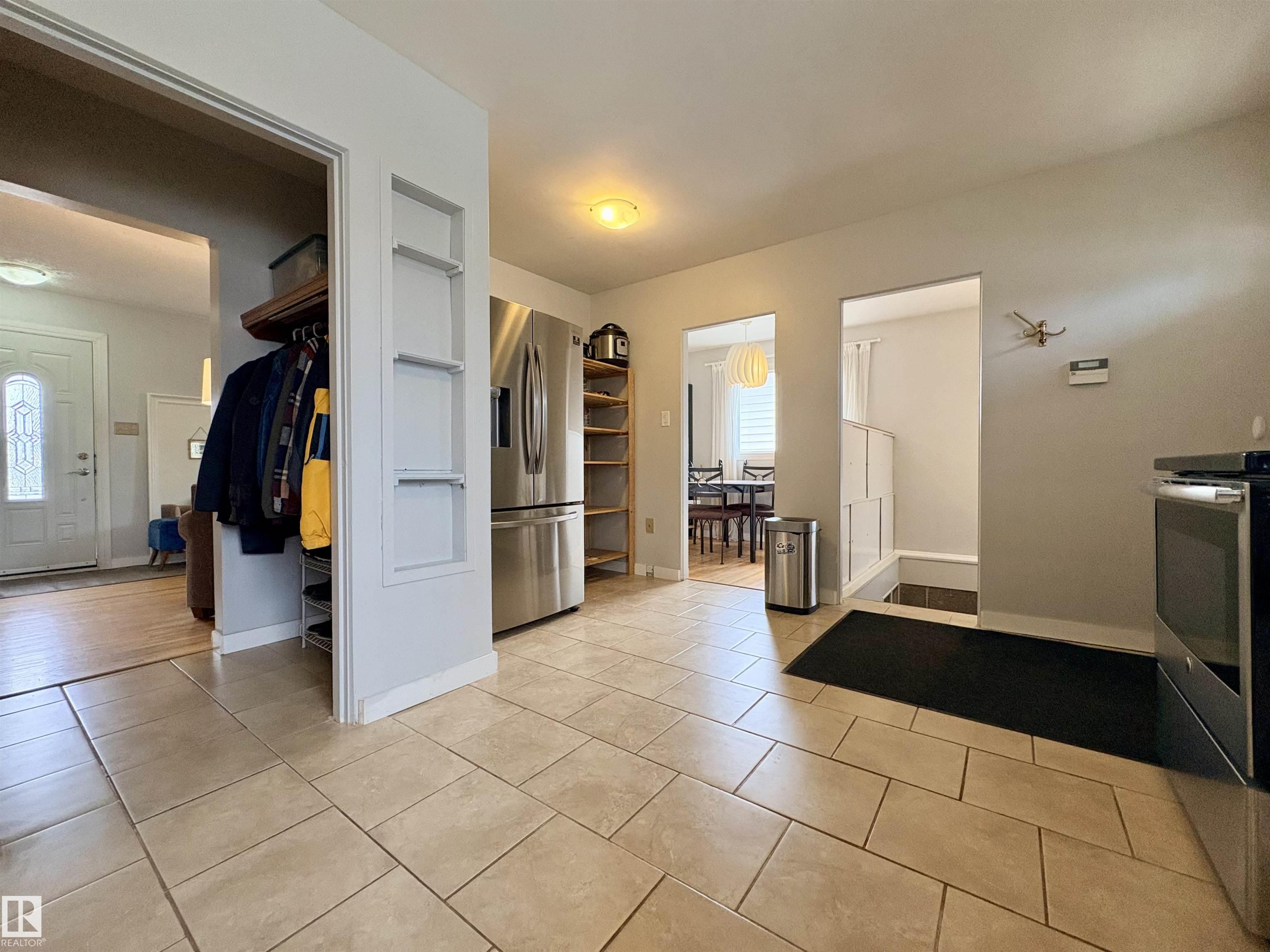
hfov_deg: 102.1
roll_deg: +0.6
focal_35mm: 14
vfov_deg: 85.7
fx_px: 514
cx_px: 635
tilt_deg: -0.4
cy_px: 476
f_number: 2.2
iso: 320
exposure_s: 1/120
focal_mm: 2.22
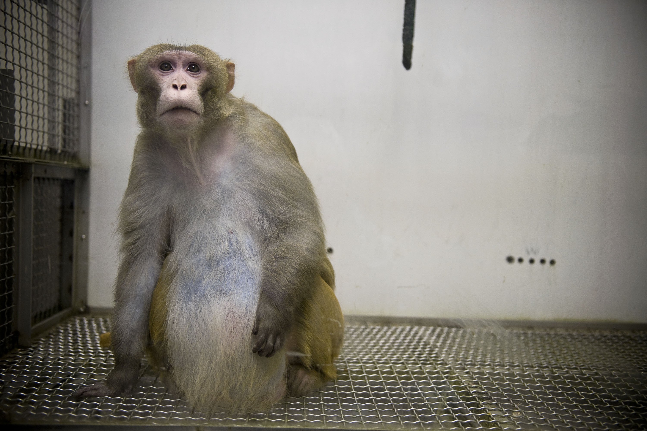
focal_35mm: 38
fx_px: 682
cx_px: 324
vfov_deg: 35.0
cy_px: 216
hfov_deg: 50.7
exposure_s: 1/200
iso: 1250
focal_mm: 38
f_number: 2.8
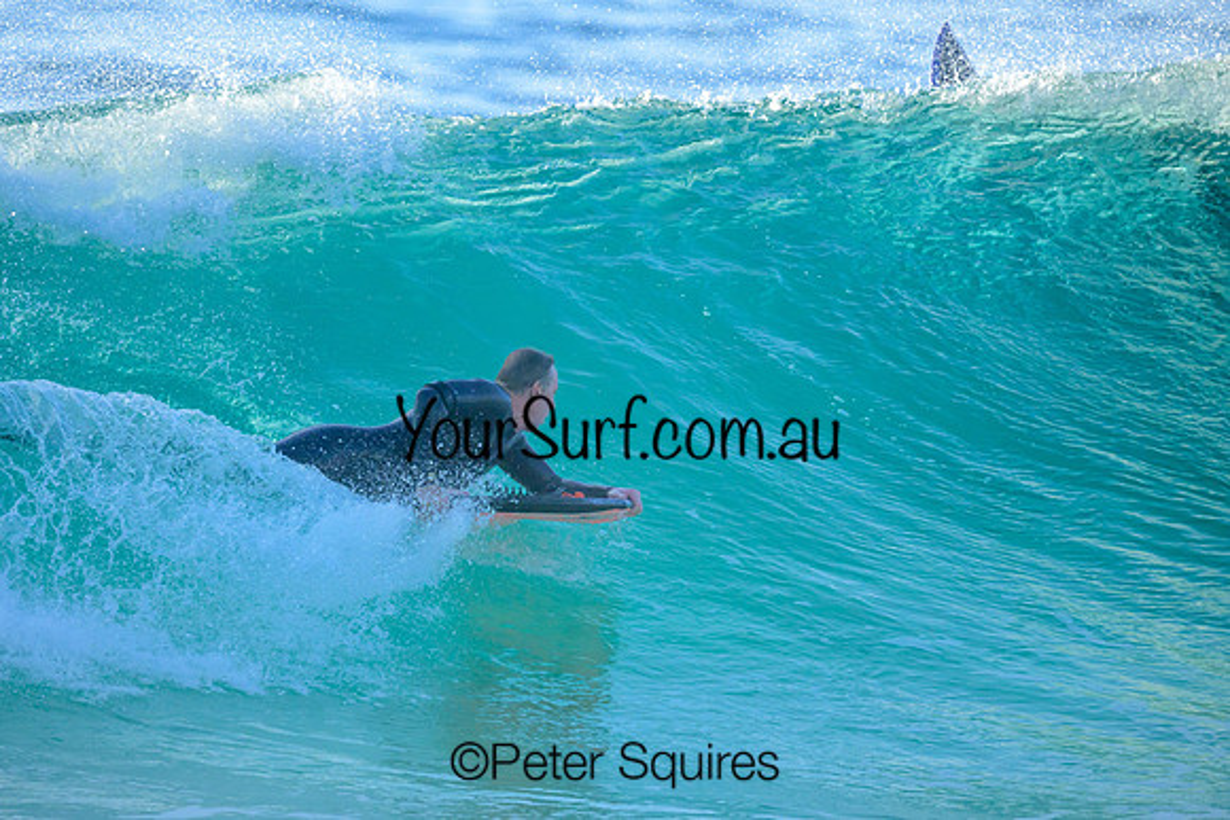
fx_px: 33901
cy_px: 492
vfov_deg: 1.4
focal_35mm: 992
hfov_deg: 2.1
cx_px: 475
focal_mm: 800
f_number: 6.3
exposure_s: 1/2500
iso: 800
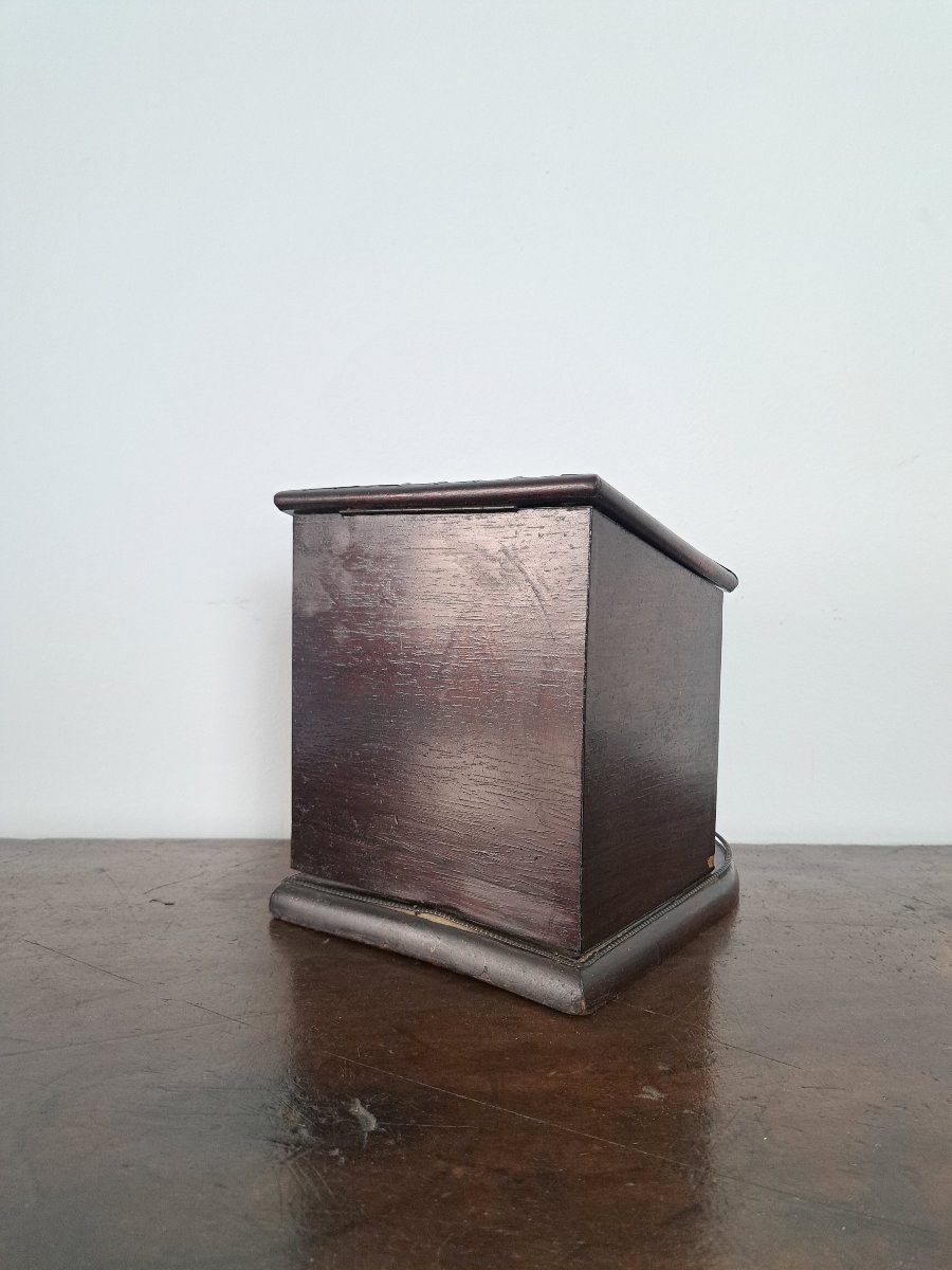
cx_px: 476
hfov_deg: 56.8
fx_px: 880
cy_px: 635
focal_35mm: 24
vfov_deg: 71.6
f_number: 1.8
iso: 200
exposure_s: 1/60
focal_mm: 5.23
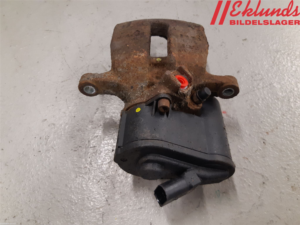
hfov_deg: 67.3
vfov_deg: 53.1
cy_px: 112
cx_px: 150
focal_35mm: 26
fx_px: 225
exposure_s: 1/50
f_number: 1.7
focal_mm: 3.93
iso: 160
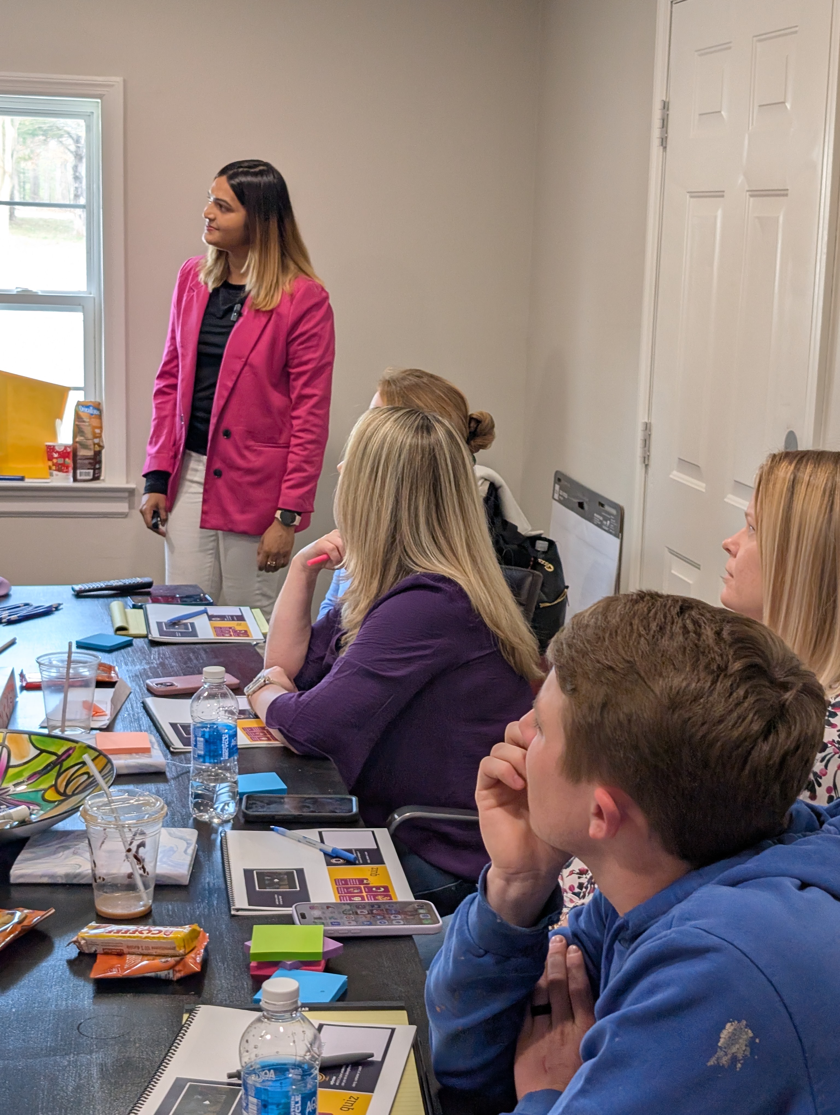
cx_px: 420
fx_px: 1581
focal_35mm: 49
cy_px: 558
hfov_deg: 29.7
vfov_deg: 38.9
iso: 80
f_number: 1.68
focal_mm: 6.9
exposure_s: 1/120
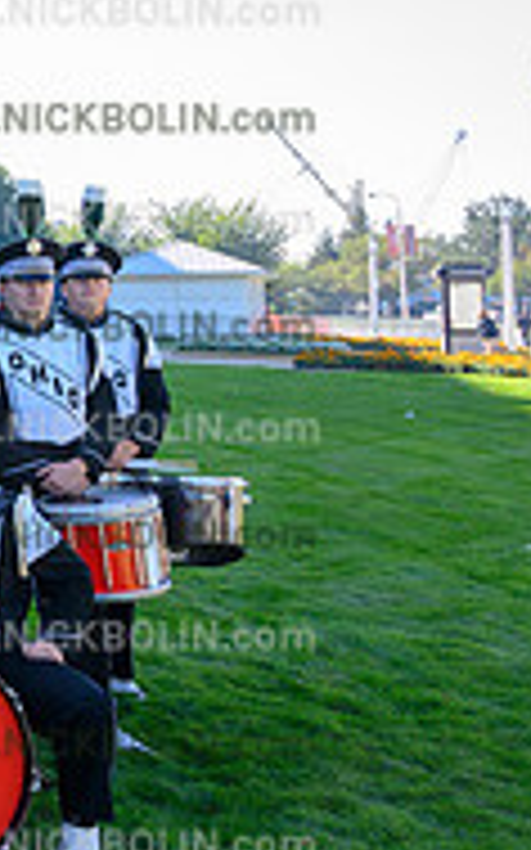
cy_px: 223
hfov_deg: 13.1
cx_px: -738
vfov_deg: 27.2
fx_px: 1738
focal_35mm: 75
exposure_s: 1/320
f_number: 8
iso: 800
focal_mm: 24
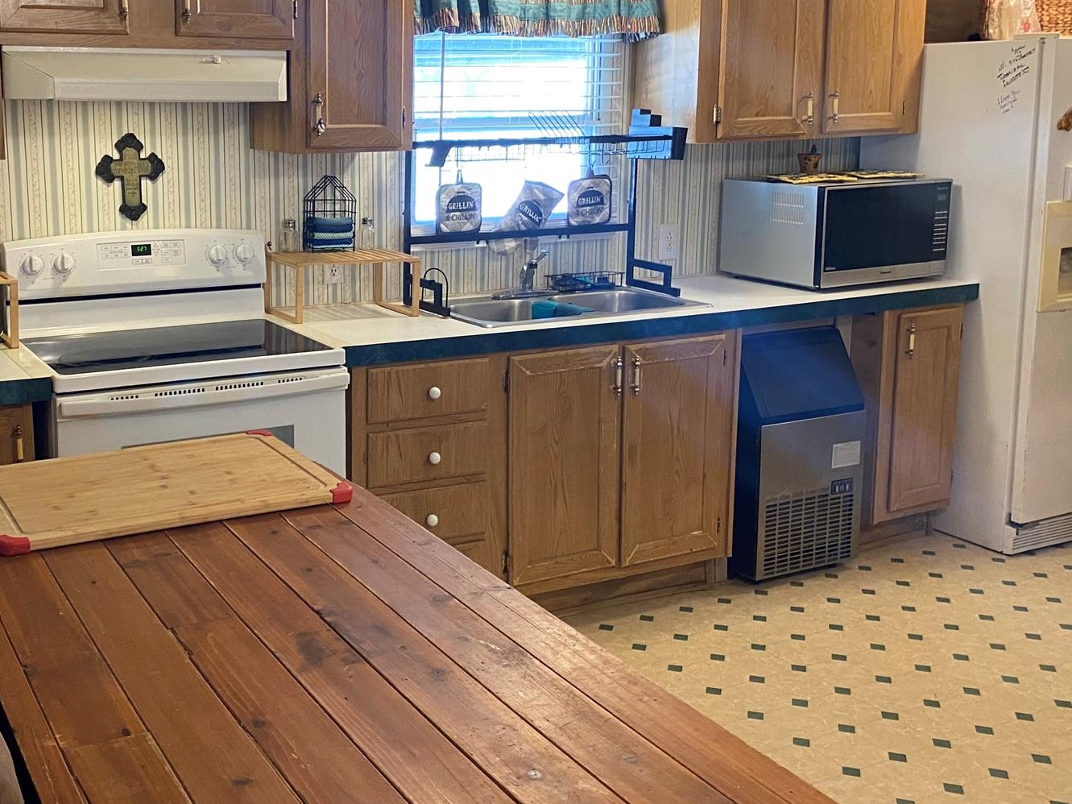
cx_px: 341
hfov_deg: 45.9
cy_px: 312
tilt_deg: -10.7
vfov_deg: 35.8
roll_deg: +0.1
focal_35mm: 40
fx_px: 1239
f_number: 1.8
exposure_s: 1/60
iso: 400
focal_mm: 4.25
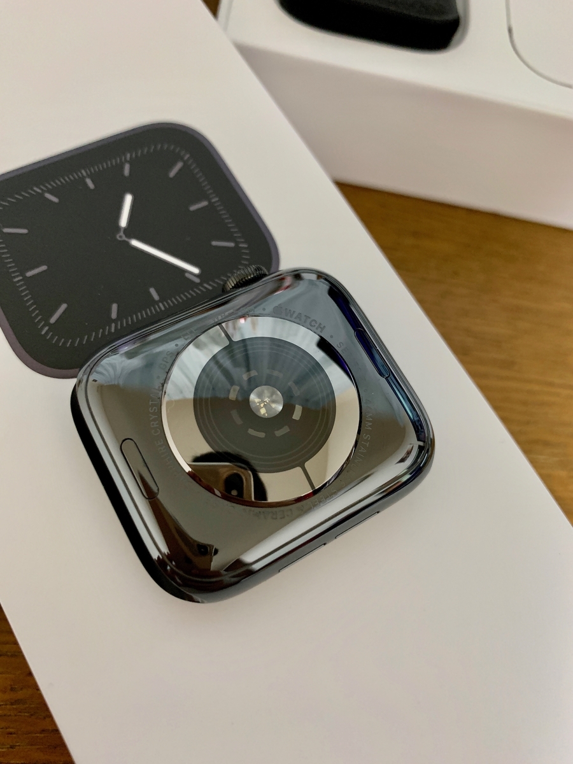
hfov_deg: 53.1
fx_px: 574
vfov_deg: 67.3
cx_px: 286
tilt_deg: -67.2
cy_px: 382
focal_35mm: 26
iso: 400
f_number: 1.8
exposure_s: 1/44
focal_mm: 4.25
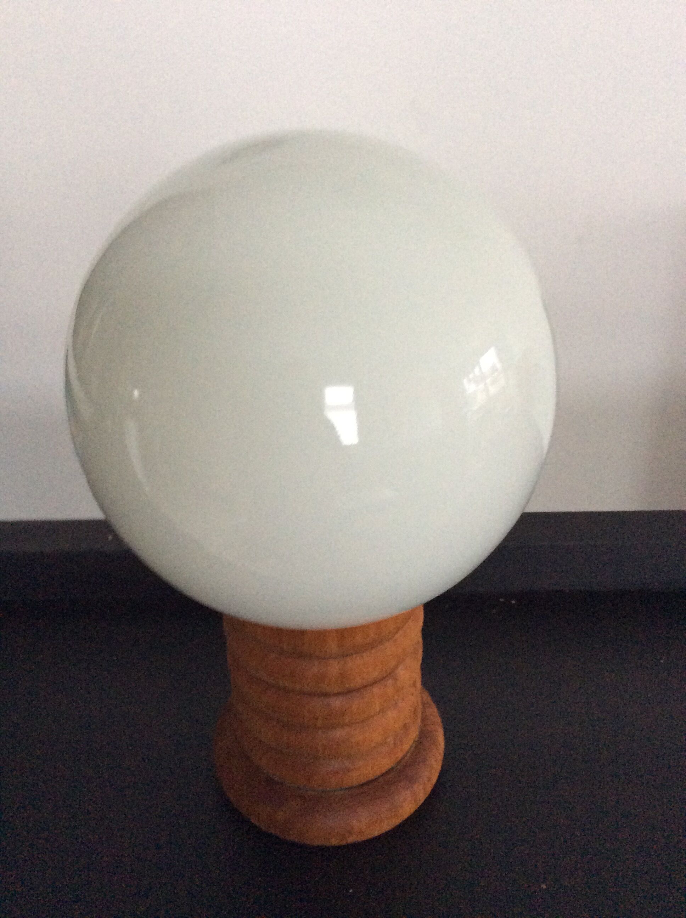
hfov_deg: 44.1
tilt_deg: -28.6
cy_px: 459
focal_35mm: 32
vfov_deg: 56.9
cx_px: 343
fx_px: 848
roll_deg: +2.2
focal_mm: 3.3
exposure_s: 1/17
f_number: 2.4
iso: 250
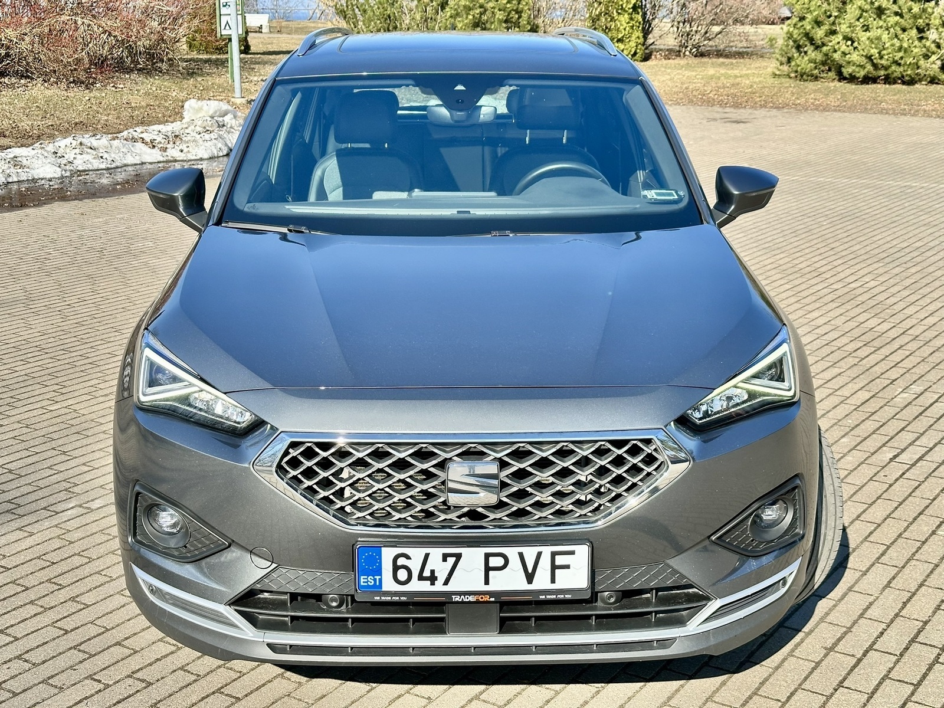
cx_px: 472
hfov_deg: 39.7
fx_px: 1309
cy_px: 354
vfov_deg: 30.3
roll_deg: -0.5
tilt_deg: -15.0
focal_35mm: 48
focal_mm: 6.86
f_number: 1.78
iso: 64
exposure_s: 1/1695
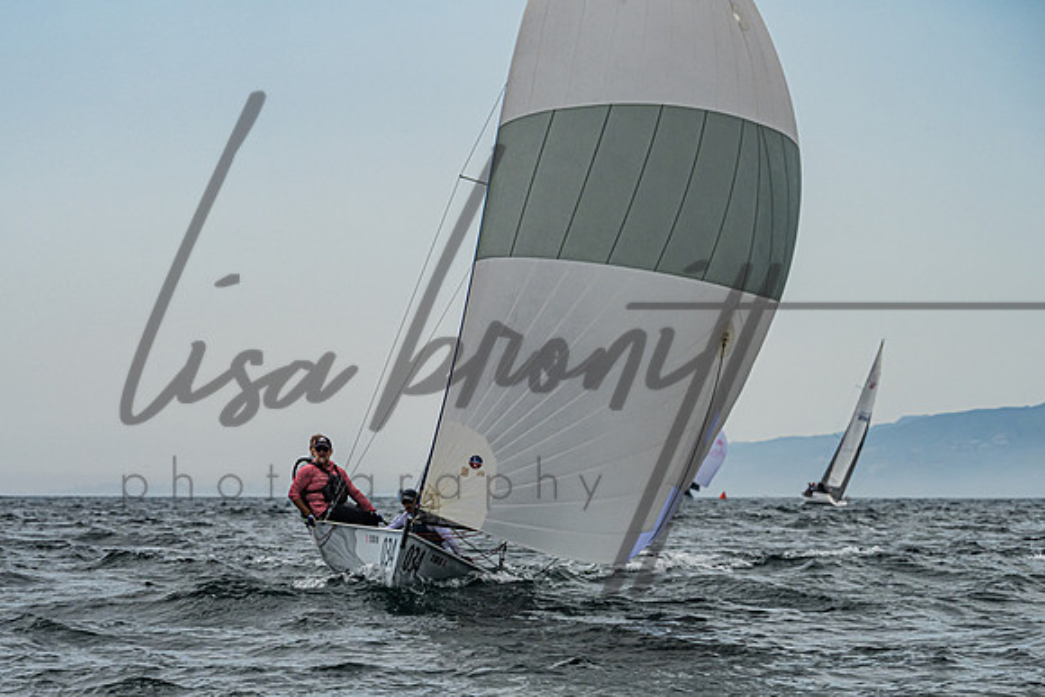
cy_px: 478
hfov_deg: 10.3
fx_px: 5775
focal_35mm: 199
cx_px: 469
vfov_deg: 6.9
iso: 400
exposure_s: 1/3200
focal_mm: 145
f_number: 8
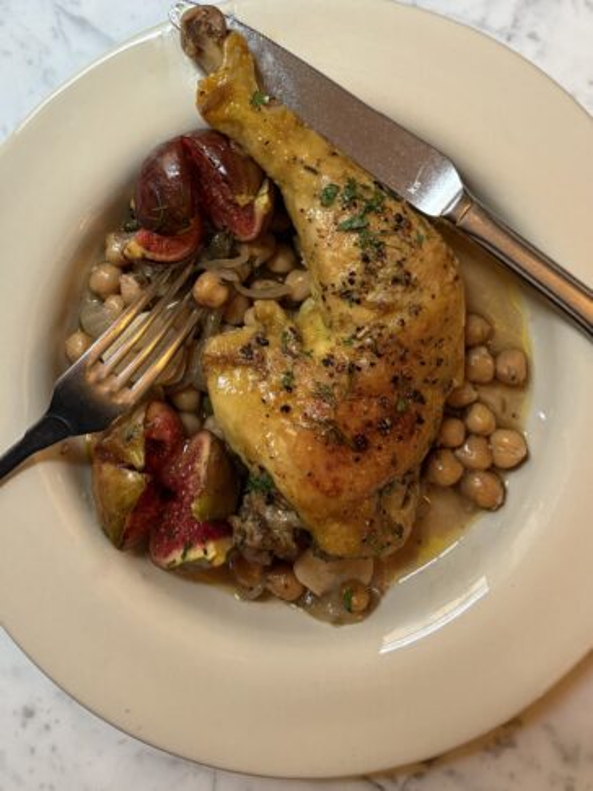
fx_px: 594
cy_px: 396
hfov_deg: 53.1
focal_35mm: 26
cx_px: 296
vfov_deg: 67.3
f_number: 1.6
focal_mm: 5.96
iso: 250
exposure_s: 1/60
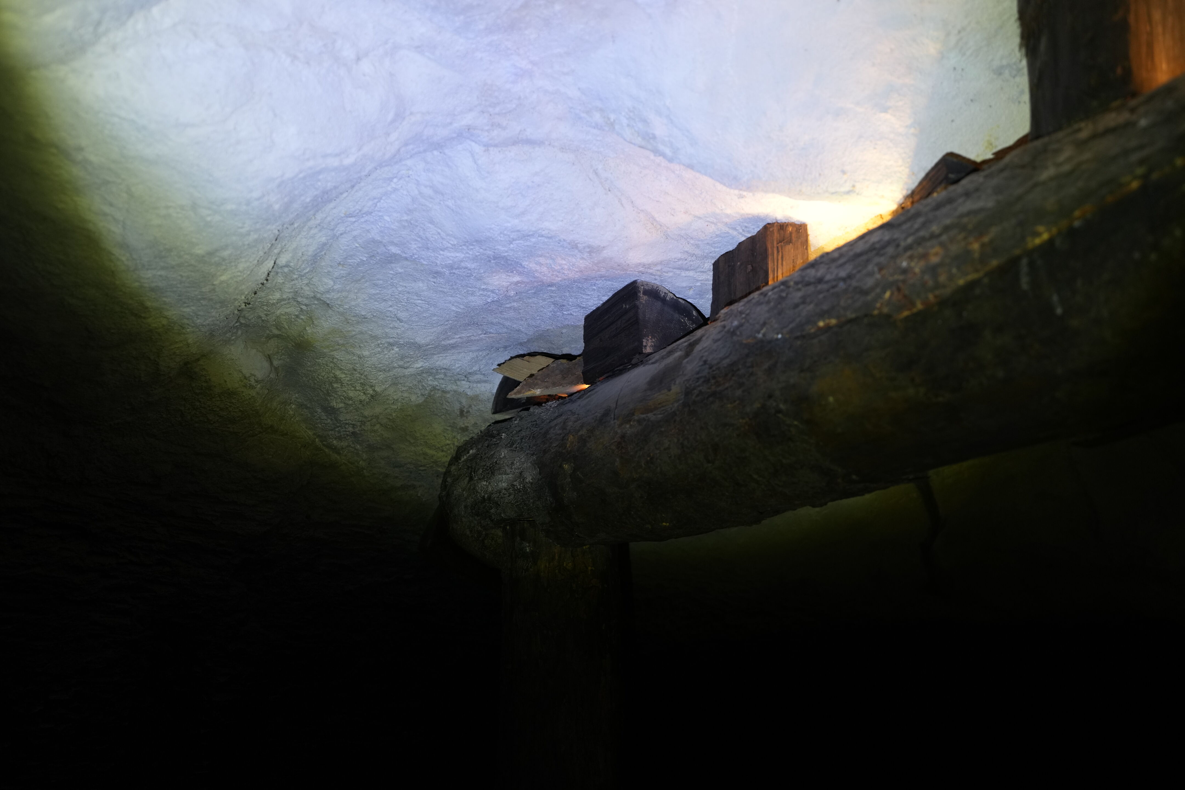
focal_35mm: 35
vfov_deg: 37.9
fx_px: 1152
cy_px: 395
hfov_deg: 54.4
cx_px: 592
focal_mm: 35
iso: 640
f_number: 2.8
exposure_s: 1/40
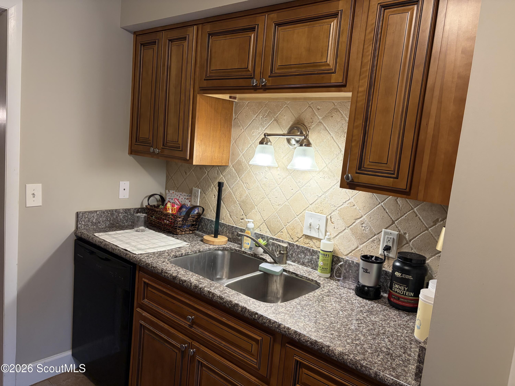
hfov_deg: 67.3
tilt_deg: -6.9
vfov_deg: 53.1
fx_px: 387
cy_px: 193
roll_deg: -5.0
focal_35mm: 26
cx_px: 258
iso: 200
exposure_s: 1/60
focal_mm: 5.96
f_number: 1.6
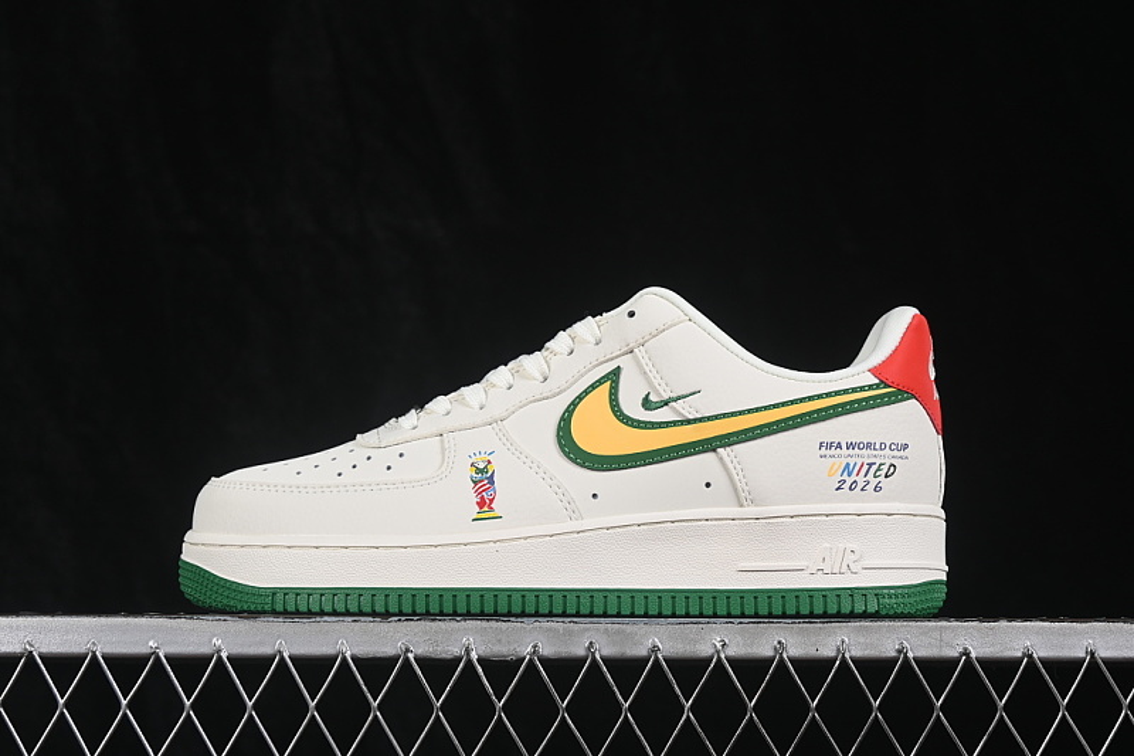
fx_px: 2362
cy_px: 378
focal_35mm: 75
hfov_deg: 27.0
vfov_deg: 18.2
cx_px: 567
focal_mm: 50
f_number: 8
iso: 160
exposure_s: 1/80
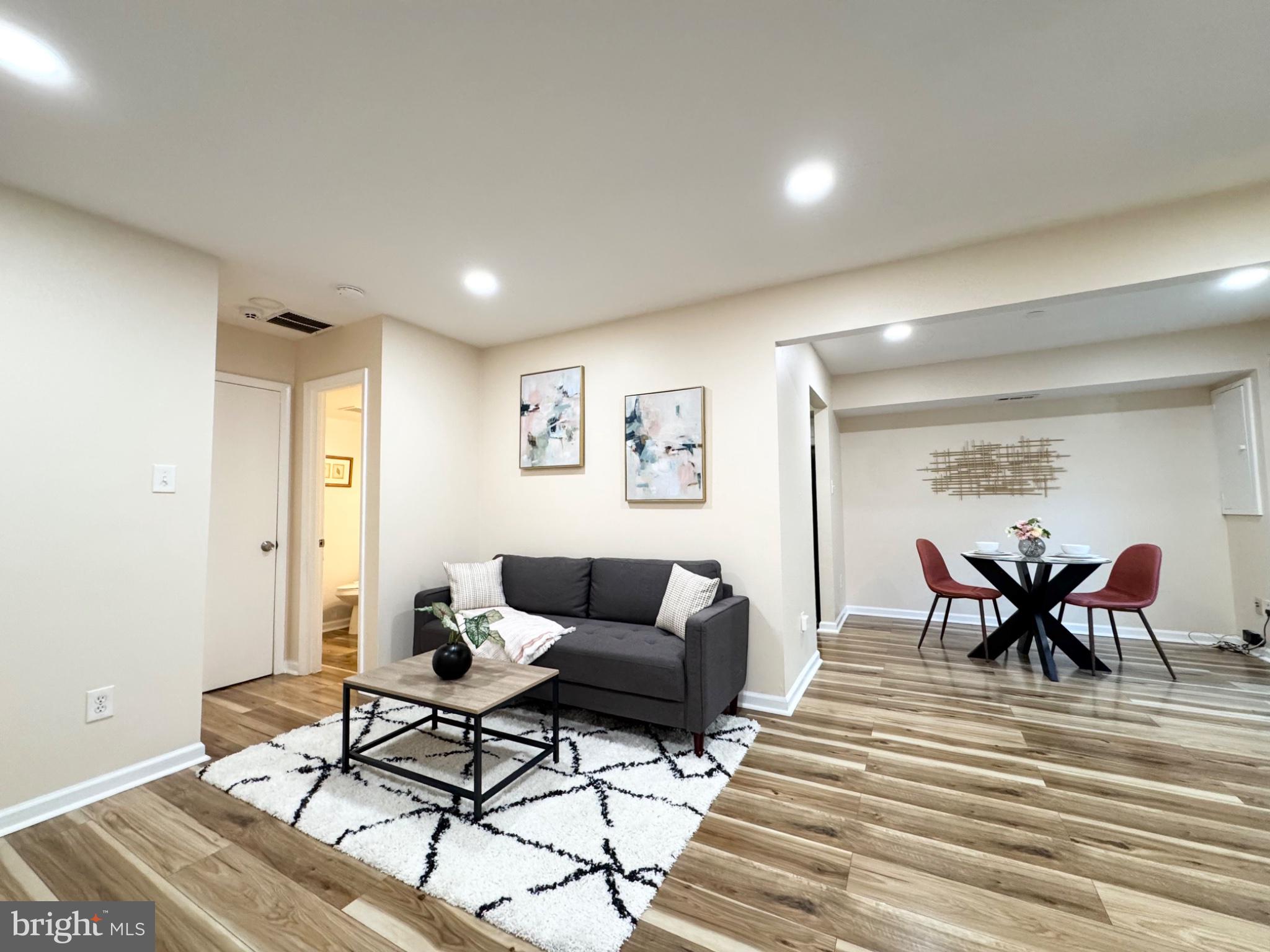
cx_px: 635
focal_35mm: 14
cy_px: 476
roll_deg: +1.0
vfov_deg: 85.7
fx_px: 514
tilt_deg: +3.4
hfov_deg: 102.1
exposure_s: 1/120
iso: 250
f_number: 2.2
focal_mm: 2.22
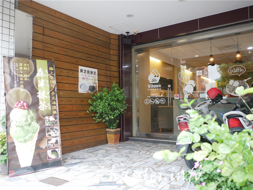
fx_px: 219
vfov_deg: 46.8
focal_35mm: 30
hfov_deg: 60.0
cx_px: 126
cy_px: 95
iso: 250
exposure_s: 1/60
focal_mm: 15
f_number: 1.7
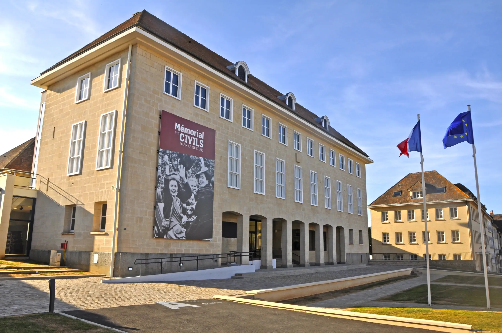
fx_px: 376
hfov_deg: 67.4
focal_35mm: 27
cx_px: 251
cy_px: 166
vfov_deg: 47.8
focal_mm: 18
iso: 200
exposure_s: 1/160
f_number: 13
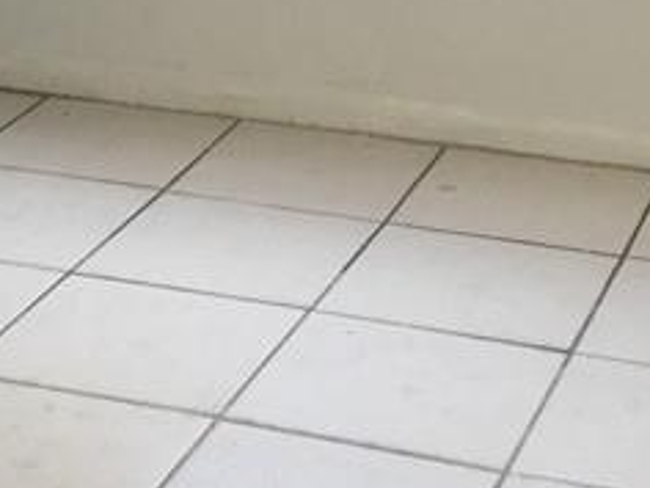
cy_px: -414
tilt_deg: -4.8
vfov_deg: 10.9
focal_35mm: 126
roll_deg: -1.1
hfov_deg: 15.6
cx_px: 193
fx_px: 2366
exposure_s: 1/40
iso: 40
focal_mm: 4.15
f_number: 2.2
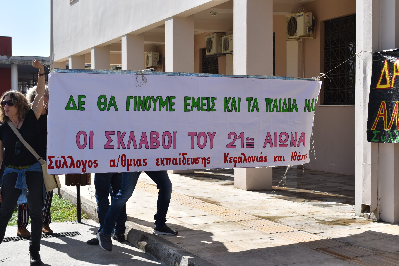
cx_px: 200
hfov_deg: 35.1
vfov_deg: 23.8
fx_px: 632
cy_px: 133
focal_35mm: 57
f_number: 9
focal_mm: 38
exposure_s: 1/320
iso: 100
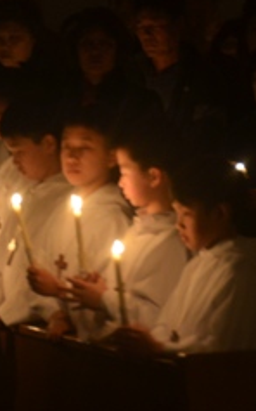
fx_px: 4144
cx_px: -234
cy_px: 161
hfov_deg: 3.5
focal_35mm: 371
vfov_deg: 5.7
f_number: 5.3
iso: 800
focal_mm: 90
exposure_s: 1/5
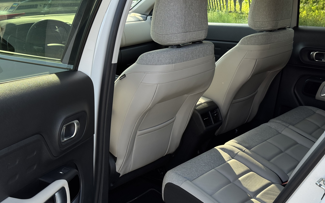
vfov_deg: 25.3
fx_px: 452
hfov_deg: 39.6
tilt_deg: -18.8
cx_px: 162
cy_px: 115
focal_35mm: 51
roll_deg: -0.9
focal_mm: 6.76
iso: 64
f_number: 1.78
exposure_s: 1/535
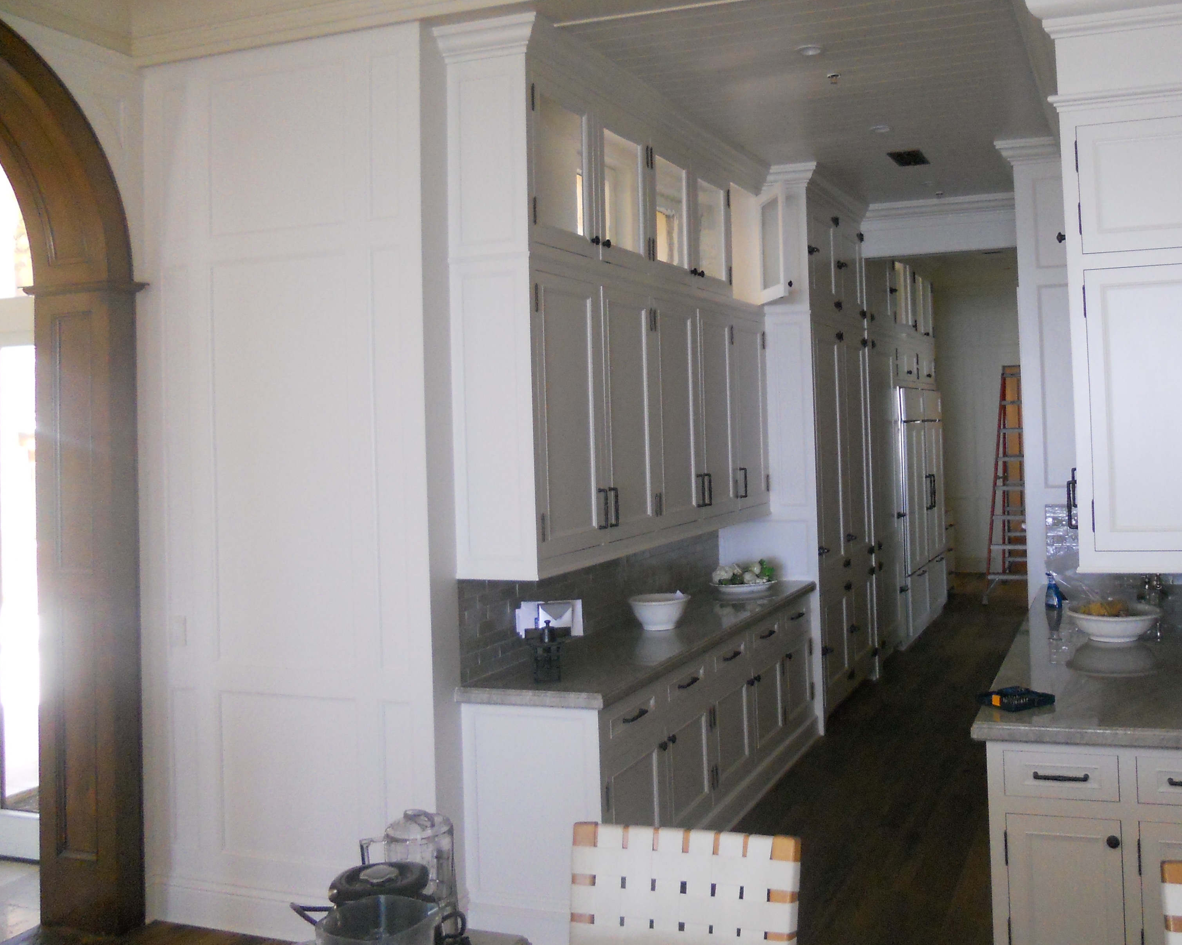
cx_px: 747
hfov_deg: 50.9
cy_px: 358
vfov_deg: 41.9
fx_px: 1224
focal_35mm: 35
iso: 400
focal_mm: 4.9
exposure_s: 1/80
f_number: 3.2
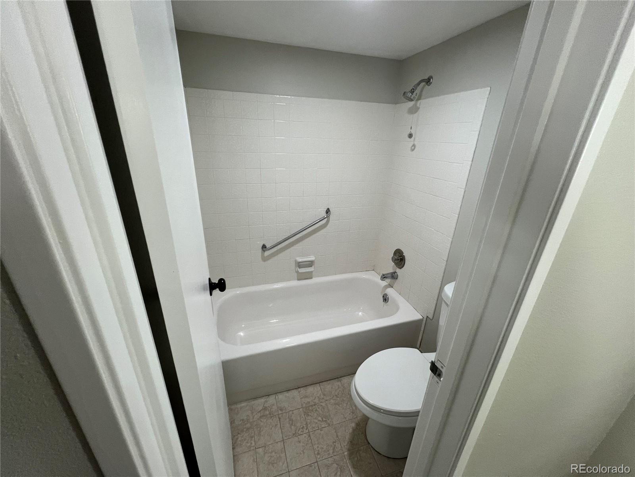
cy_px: 238
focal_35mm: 13
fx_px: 238
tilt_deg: -21.4
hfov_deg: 106.2
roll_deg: -2.1
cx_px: 318
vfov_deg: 89.9
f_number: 1.8
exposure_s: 1/120
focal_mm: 1.57
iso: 200
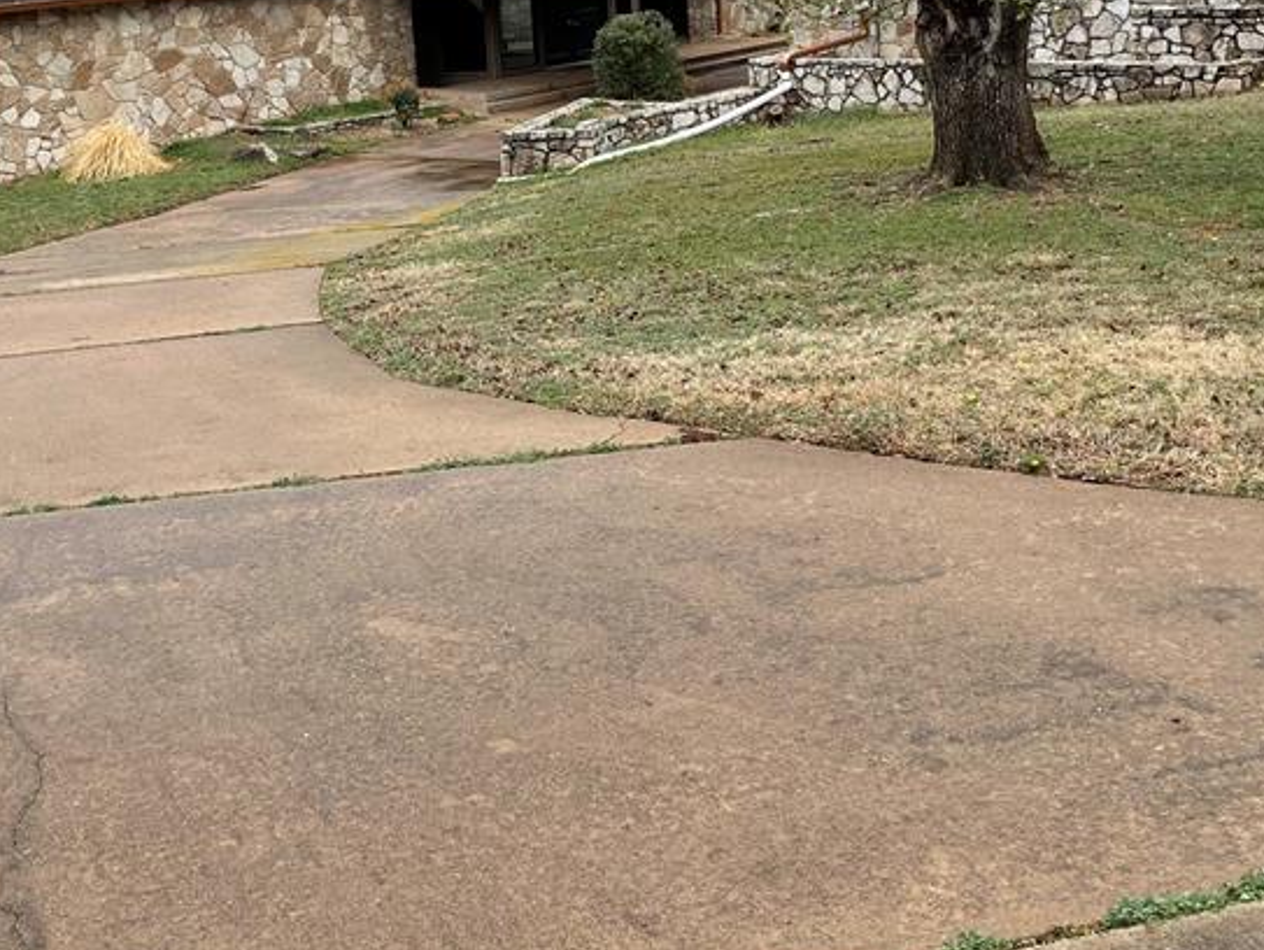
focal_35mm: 49
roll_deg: +2.4
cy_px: 156
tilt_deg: -9.2
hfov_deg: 38.7
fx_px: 1790
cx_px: 496
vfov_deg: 28.9
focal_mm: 4.2
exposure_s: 1/1618
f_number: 1.6
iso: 32
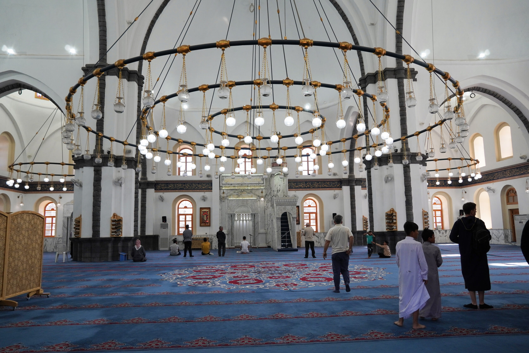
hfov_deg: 67.4
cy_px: 176
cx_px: 264
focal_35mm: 27
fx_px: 397
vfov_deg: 47.9
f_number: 4
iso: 320
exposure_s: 1/160
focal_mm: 18
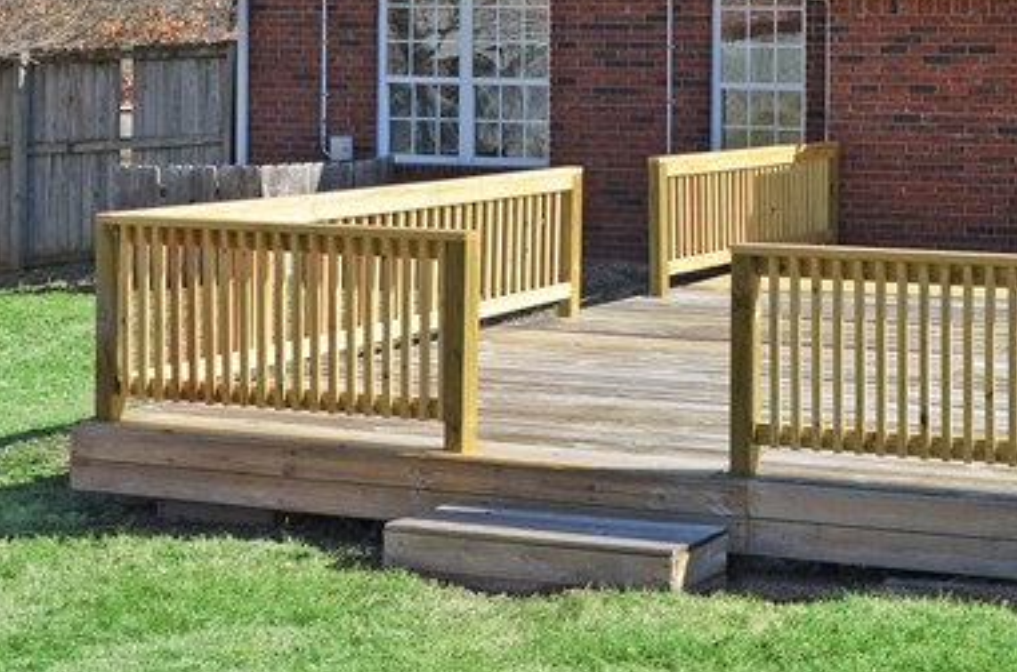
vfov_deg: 21.6
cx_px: 1192
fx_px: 1691
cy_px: -12
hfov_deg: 29.3
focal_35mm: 60
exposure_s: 1/250
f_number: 8
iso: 140
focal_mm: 14
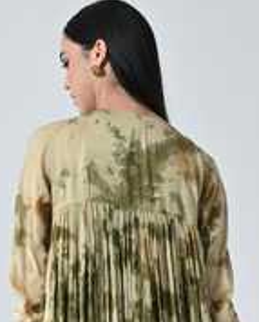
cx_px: 138
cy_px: 440
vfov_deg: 10.0
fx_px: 1797
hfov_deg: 8.2
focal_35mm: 188
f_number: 8
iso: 200
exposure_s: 1/160
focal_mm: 68
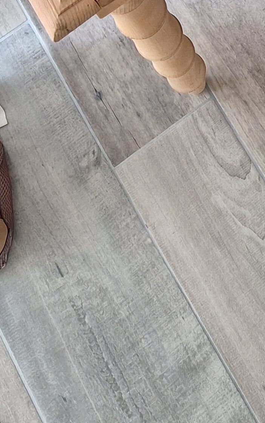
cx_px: 294
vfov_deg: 19.0
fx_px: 1028
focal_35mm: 89
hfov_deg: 14.3
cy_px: -291
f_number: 1.8
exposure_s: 1/50
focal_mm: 5.54
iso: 160
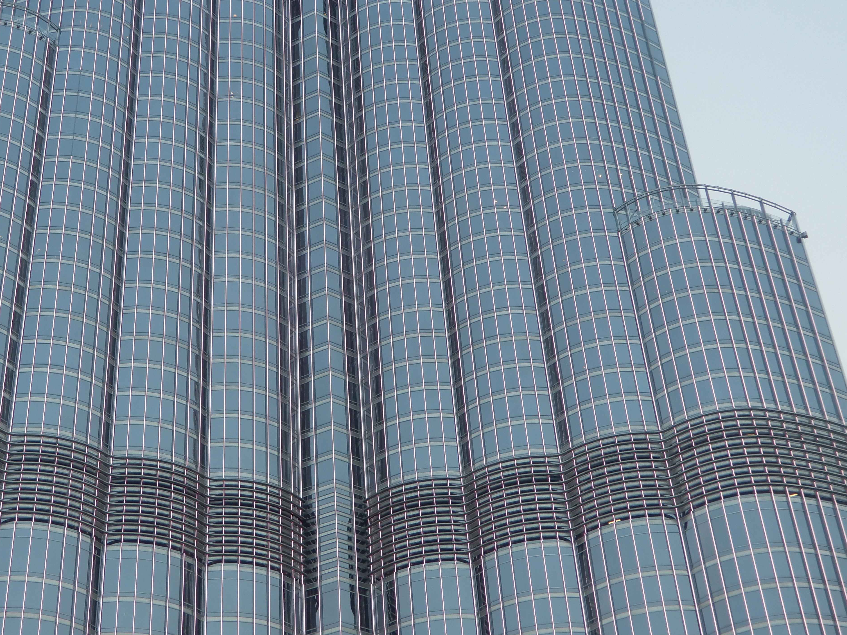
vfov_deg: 23.6
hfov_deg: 31.1
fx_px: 1517
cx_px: 334
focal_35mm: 62
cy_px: 283
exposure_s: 1/30
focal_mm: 8
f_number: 4
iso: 80
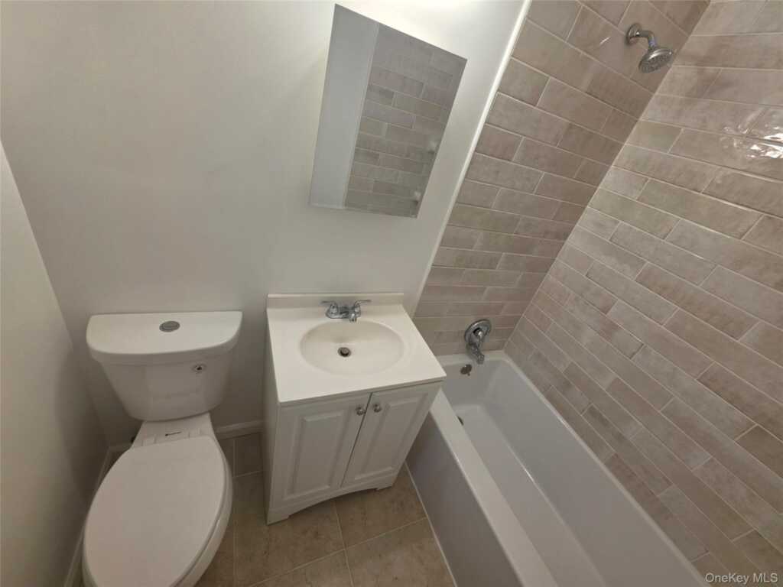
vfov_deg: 89.9
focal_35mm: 13
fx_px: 294
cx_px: 392
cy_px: 294
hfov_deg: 106.2
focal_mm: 2.2
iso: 80
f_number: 1.9
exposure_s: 1/120
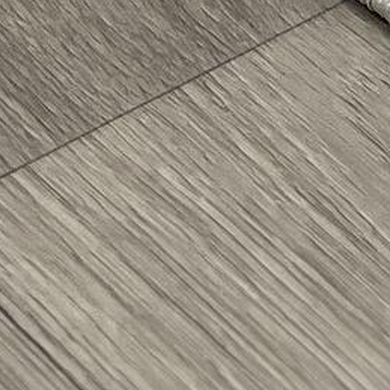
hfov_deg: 4.1
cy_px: -547
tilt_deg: -31.9
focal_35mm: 421
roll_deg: +5.8
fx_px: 5366
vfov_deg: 4.1
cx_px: 608
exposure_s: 1/100
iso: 160
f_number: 2.8
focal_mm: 9
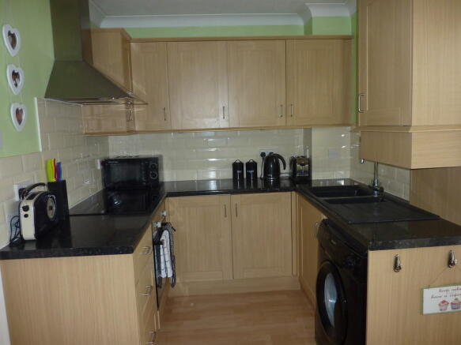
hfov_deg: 69.4
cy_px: 172
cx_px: 230
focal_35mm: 25
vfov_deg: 54.9
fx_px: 333
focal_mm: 4.1
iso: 125
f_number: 3.3
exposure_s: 1/30
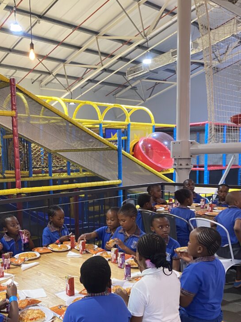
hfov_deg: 38.2
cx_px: 77
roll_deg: +1.3
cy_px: 204
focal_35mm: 37
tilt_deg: -6.6
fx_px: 343
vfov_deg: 49.6
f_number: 1.8
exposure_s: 1/50
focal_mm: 4.25
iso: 200
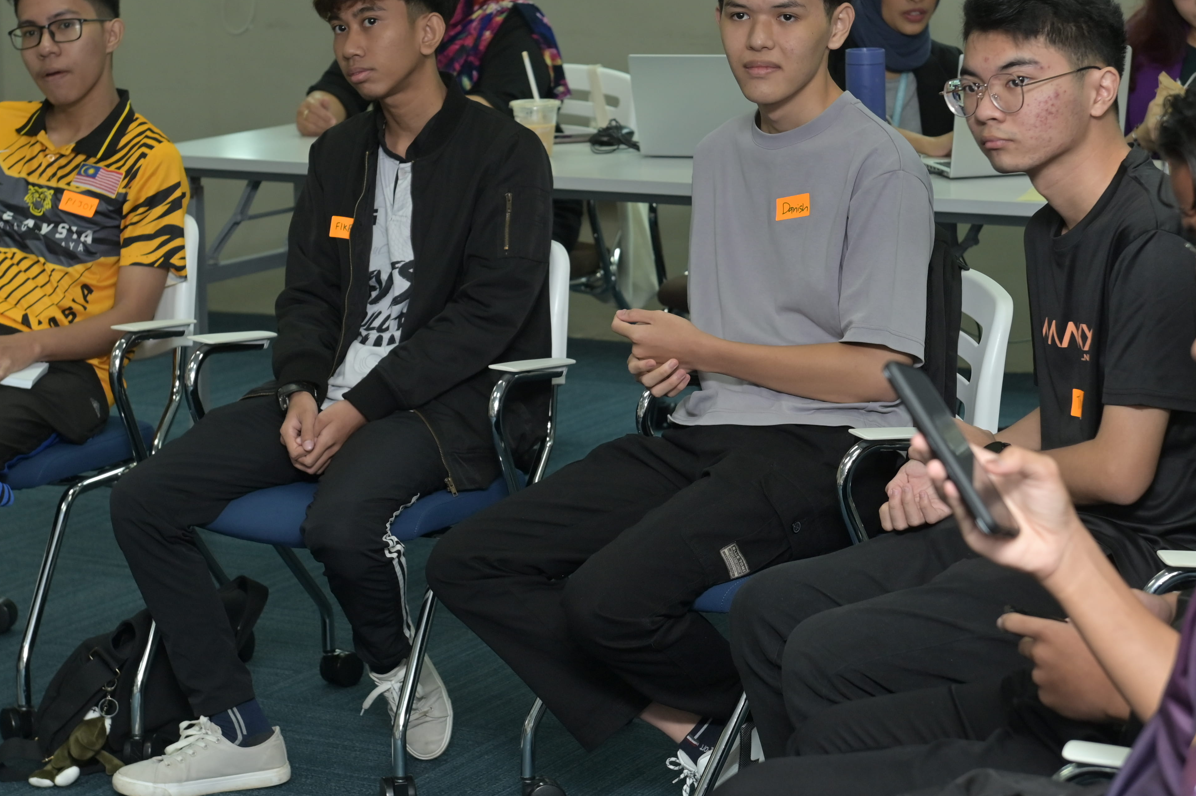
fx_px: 3453
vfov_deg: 13.1
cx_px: 604
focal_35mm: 104
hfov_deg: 19.7
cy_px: 291
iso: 640
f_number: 4
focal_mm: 66
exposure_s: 1/125
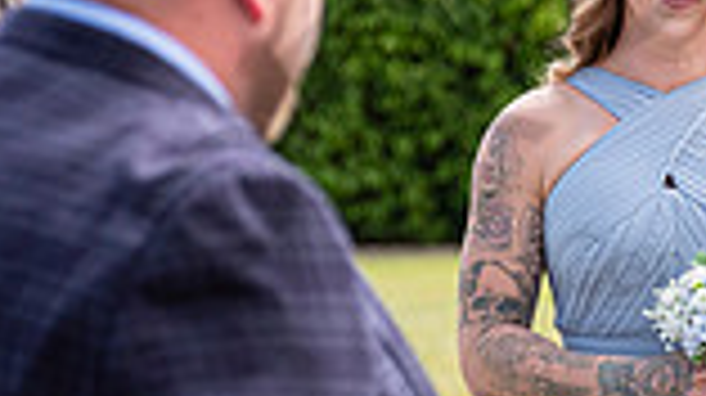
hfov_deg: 6.4
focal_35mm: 337
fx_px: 6303
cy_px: 72
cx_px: 625
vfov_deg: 3.6
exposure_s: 1/640
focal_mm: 74.4
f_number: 3.2
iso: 200
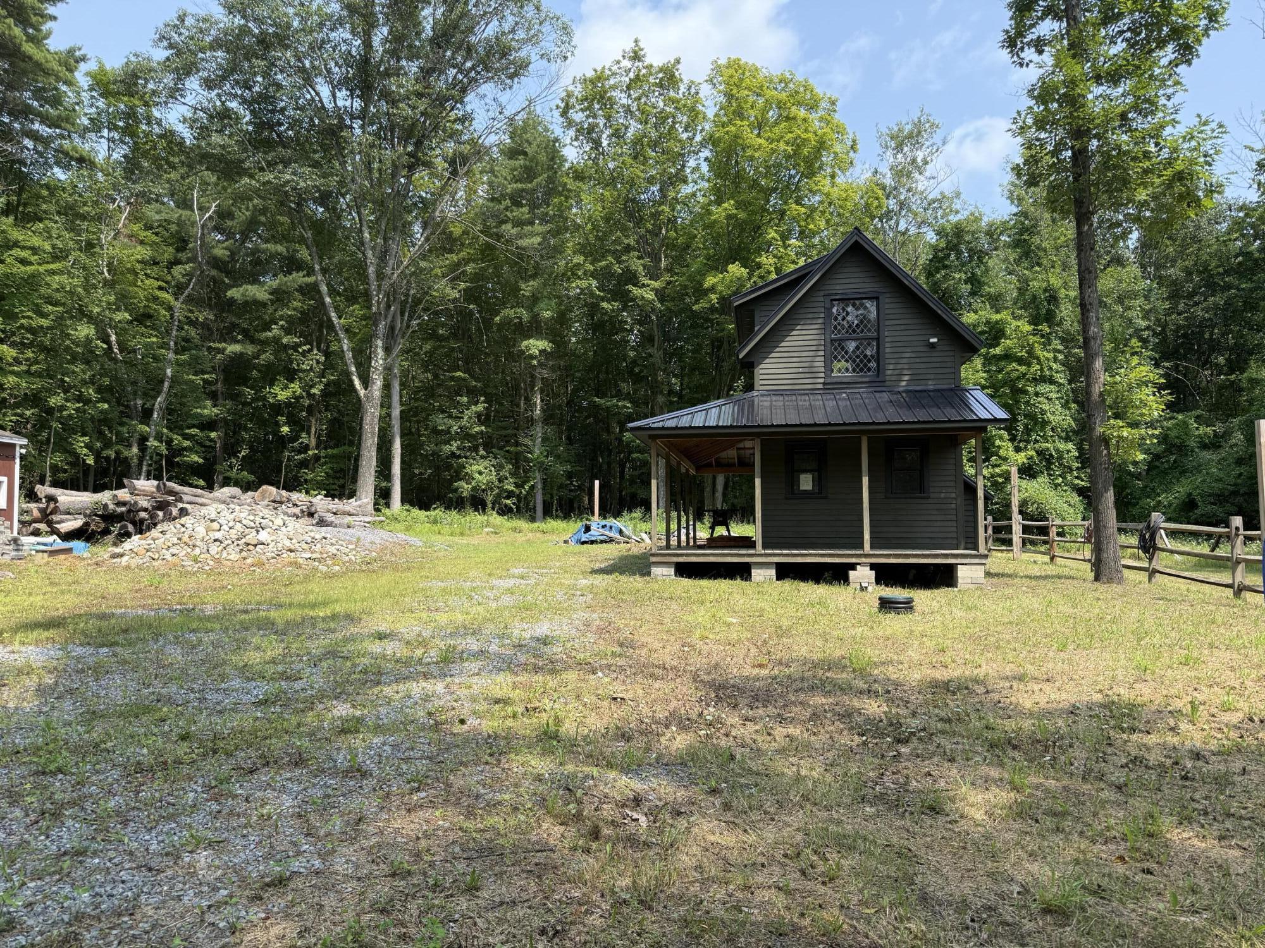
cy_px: 474
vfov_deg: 56.8
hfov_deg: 71.6
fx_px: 877
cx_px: 632
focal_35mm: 24
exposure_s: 1/2053
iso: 100
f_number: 1.78
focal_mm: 6.76
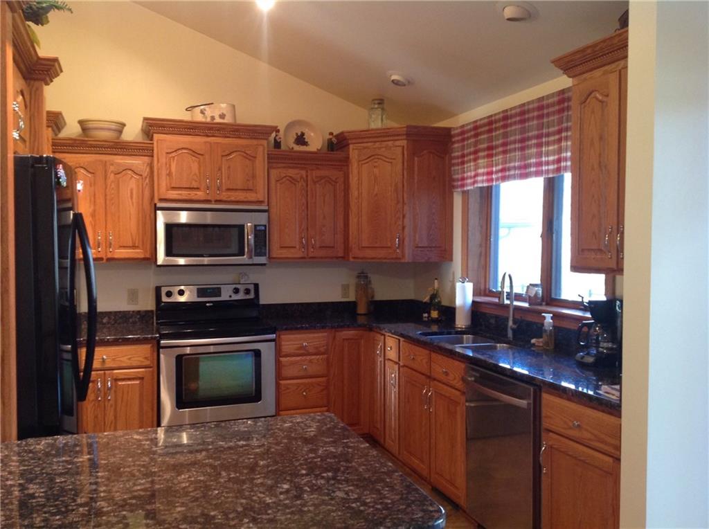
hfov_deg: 52.7
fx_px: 716
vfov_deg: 40.6
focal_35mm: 35
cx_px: 354
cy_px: 264
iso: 160
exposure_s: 1/15
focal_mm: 4.28
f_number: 2.4
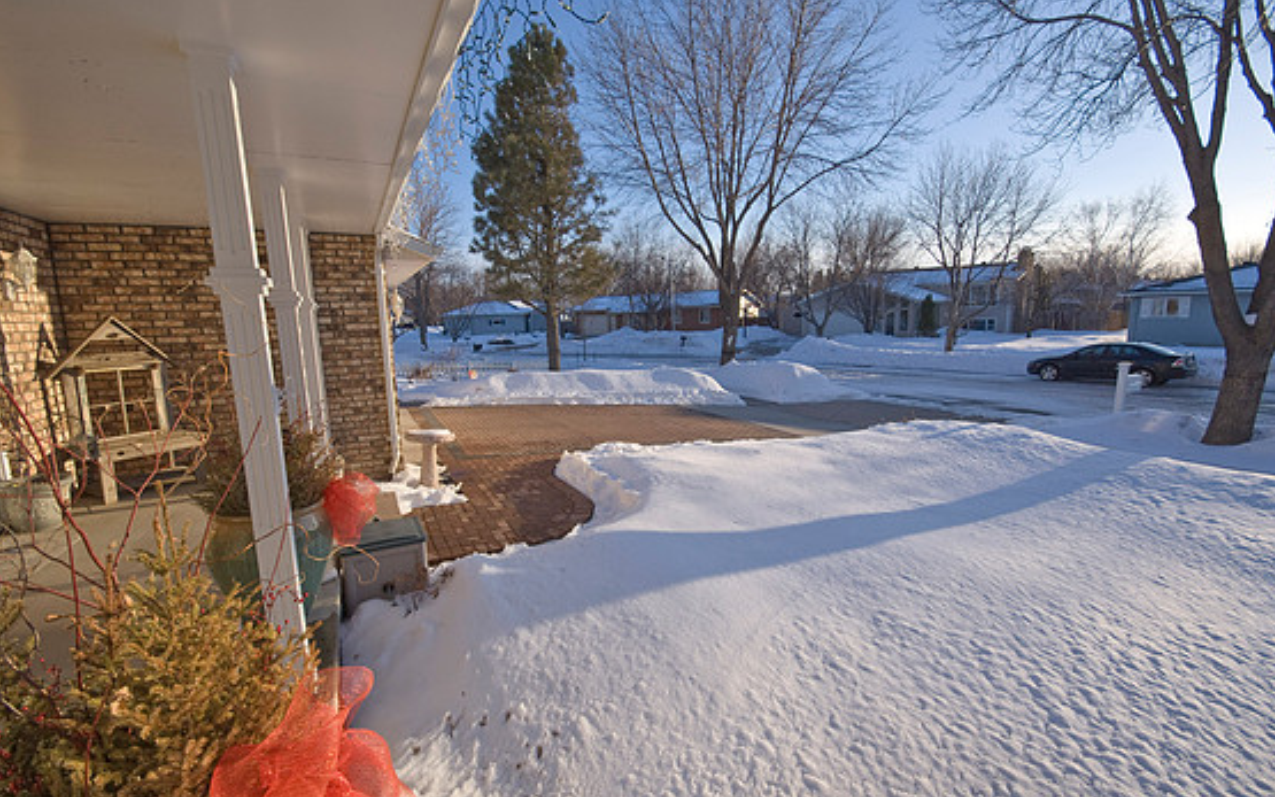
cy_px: 402
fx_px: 556
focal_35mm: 16
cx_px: 643
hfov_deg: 97.8
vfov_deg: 71.3
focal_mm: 10
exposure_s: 1/250
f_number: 8
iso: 200
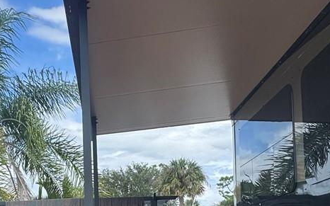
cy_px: 219
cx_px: 33
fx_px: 459
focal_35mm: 51
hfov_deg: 37.0
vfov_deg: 23.9
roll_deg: +0.7
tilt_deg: +4.8
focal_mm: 2.22
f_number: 2.2
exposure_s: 1/1277
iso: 50
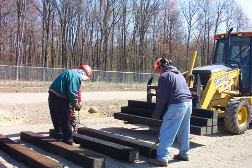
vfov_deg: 31.9
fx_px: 294
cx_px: 141
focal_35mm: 42
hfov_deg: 46.3
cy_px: 92
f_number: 9.5
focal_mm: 7.5
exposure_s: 1/90
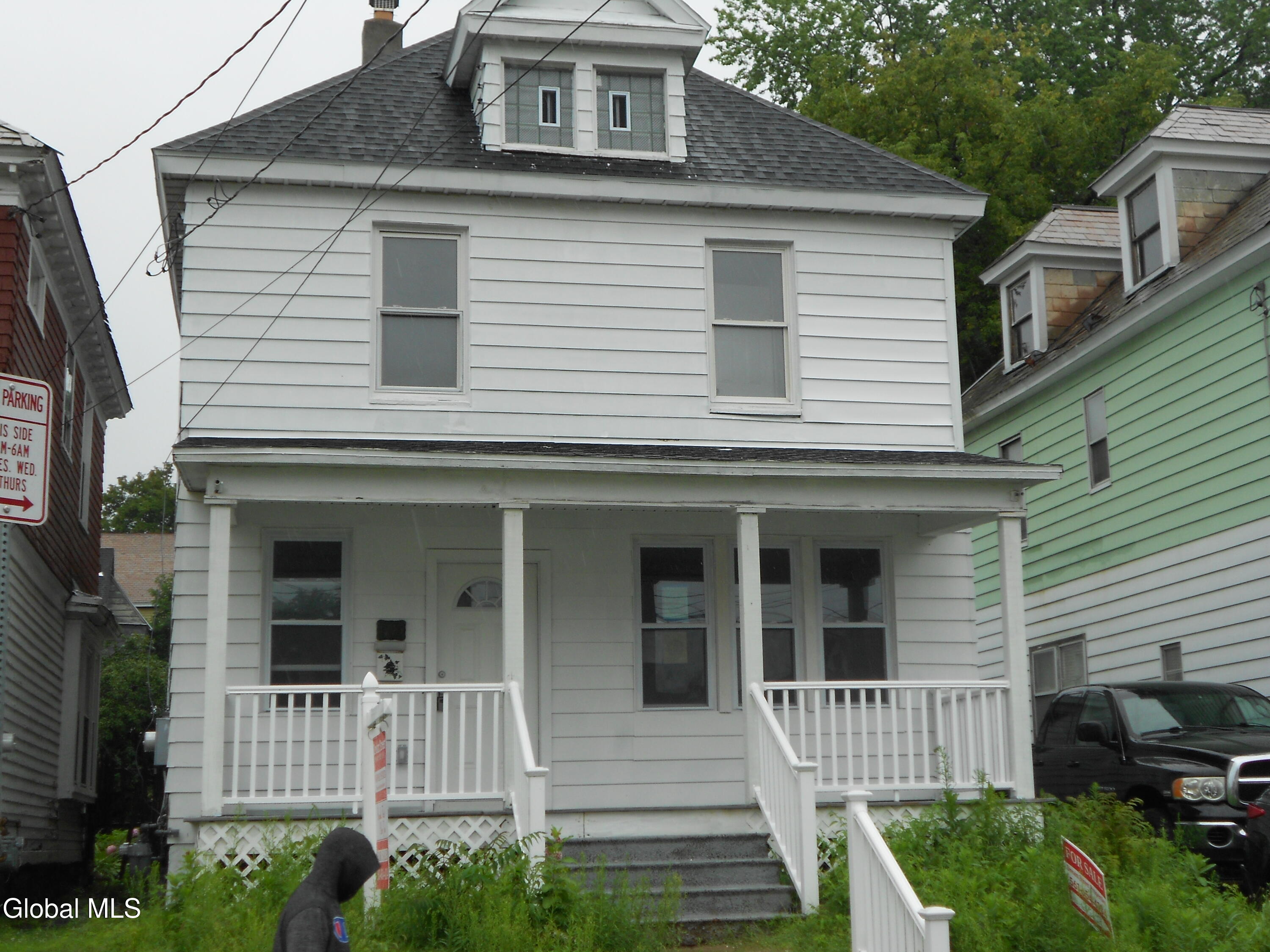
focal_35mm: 49
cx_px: 635
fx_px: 1798
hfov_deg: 38.9
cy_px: 476
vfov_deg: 29.7
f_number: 4.5
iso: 80
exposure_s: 1/250
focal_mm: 8.8
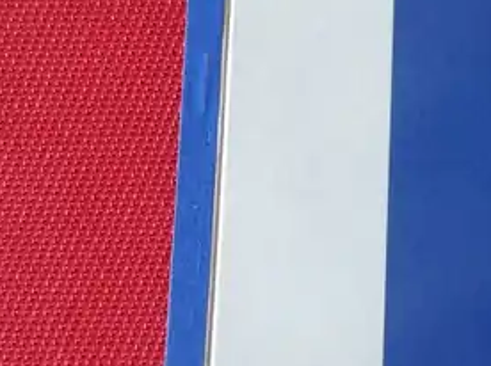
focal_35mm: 127
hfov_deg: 15.2
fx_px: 1798
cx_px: 530
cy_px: 219
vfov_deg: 11.6
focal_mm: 4.28
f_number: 2.4
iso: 64
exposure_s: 1/20
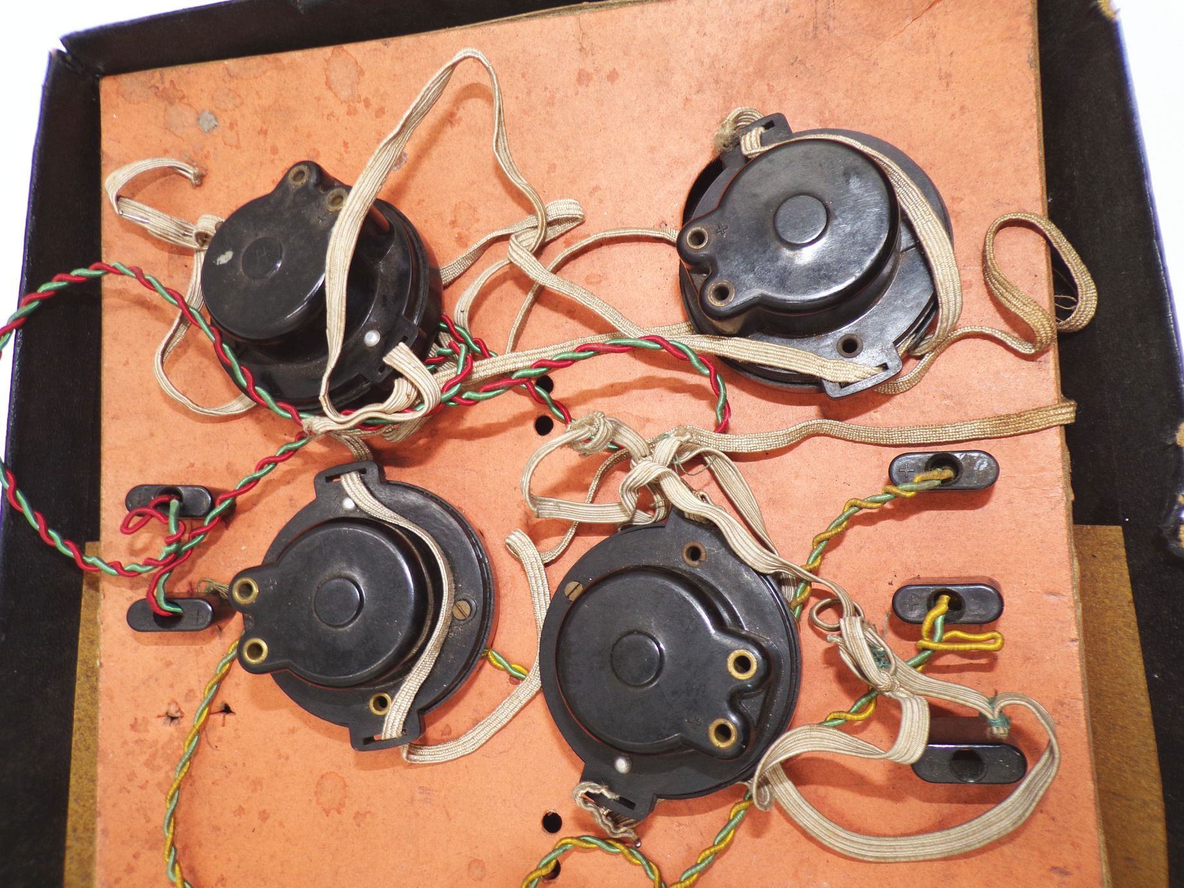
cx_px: 592
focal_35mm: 24
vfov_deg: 56.8
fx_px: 821
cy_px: 444
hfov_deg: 71.6
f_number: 3
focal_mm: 4.3
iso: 80
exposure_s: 1/45
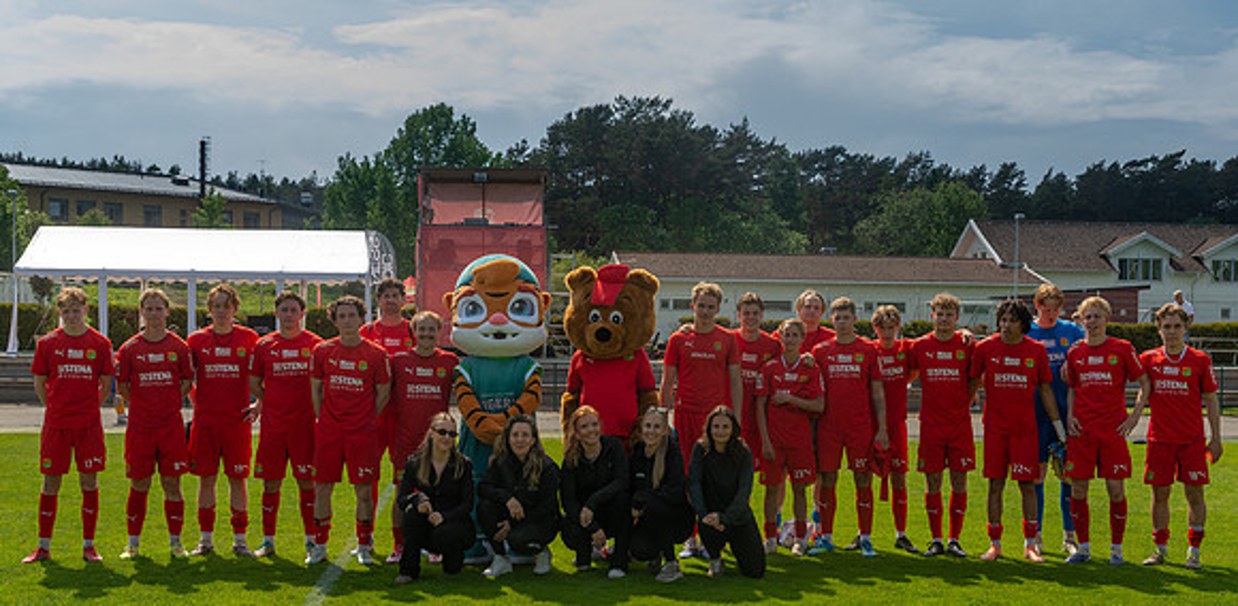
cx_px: 632
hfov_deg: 41.7
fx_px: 1626
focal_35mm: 51
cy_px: 385
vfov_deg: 21.1
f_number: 5
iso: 250
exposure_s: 1/800
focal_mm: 44
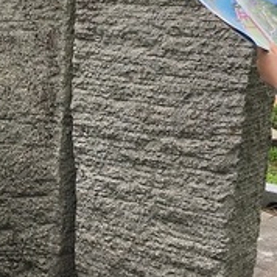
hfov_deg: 17.8
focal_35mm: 92
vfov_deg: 18.7
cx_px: -70
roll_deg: +0.0
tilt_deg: -9.4
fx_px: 833
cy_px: 67
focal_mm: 4.15
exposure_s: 1/354
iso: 25
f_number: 2.2
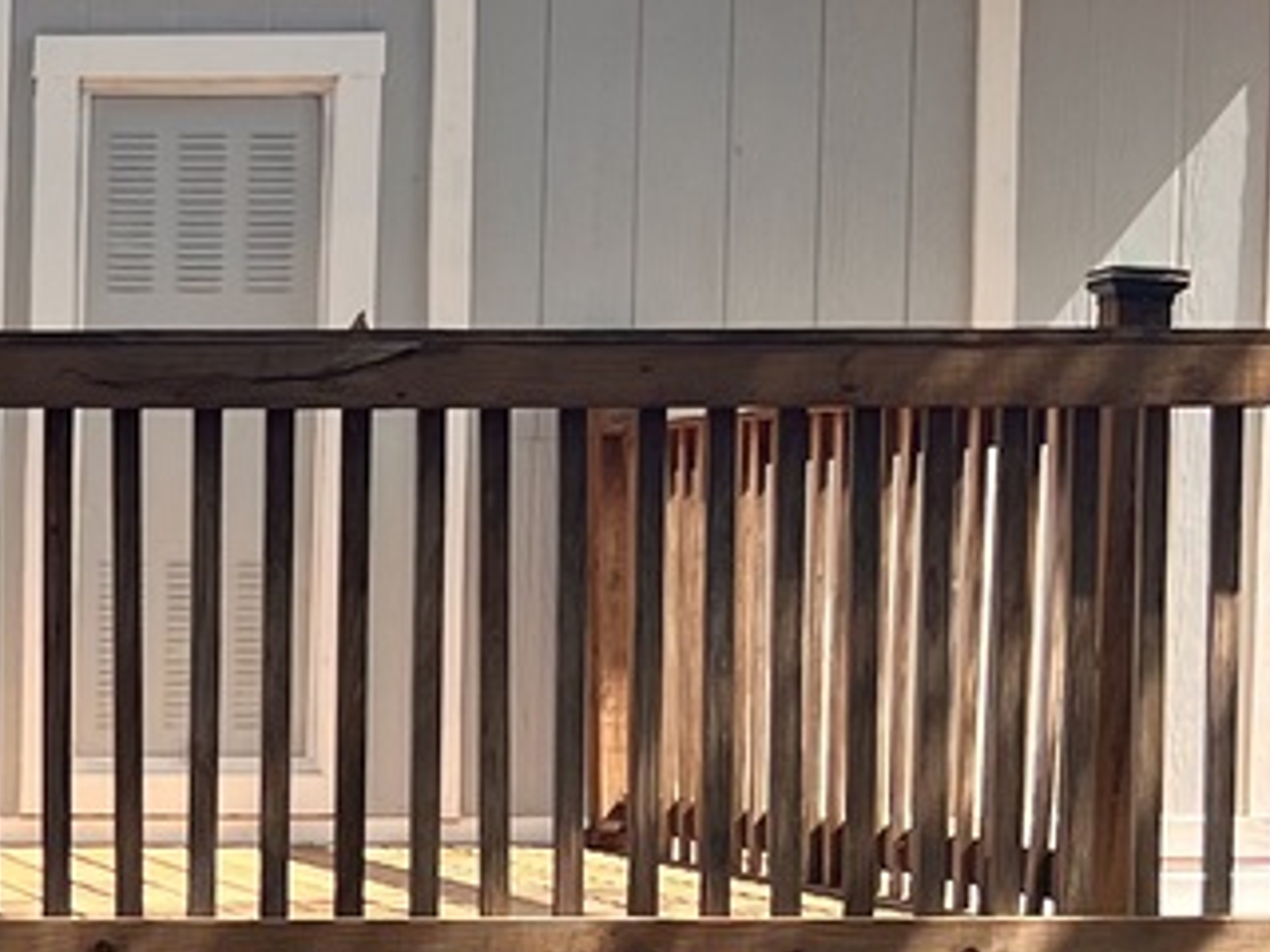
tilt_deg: -3.2
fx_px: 4293
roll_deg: -0.2
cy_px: 809
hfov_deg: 15.5
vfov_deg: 12.6
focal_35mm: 117
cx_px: -635
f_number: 1.5
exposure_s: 1/873
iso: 50
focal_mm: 5.7
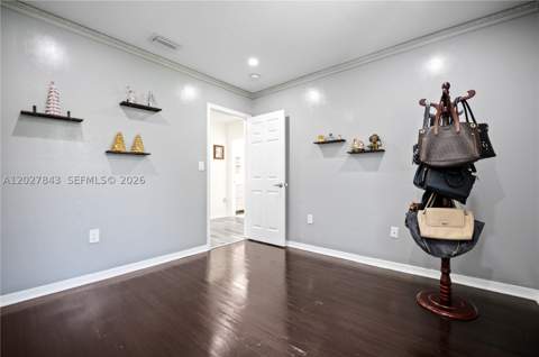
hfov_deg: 100.5
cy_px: 178
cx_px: 270
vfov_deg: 77.1
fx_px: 224
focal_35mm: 15
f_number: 2.8
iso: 200
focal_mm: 15
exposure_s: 1/30
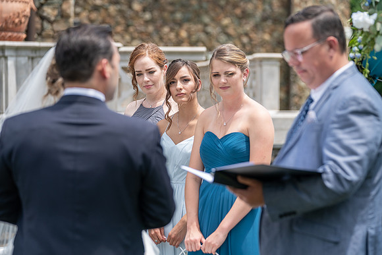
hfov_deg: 14.4
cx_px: 208
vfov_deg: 9.6
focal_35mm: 143
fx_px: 1513
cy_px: 119
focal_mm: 131
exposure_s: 1/640
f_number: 3.5
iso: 100
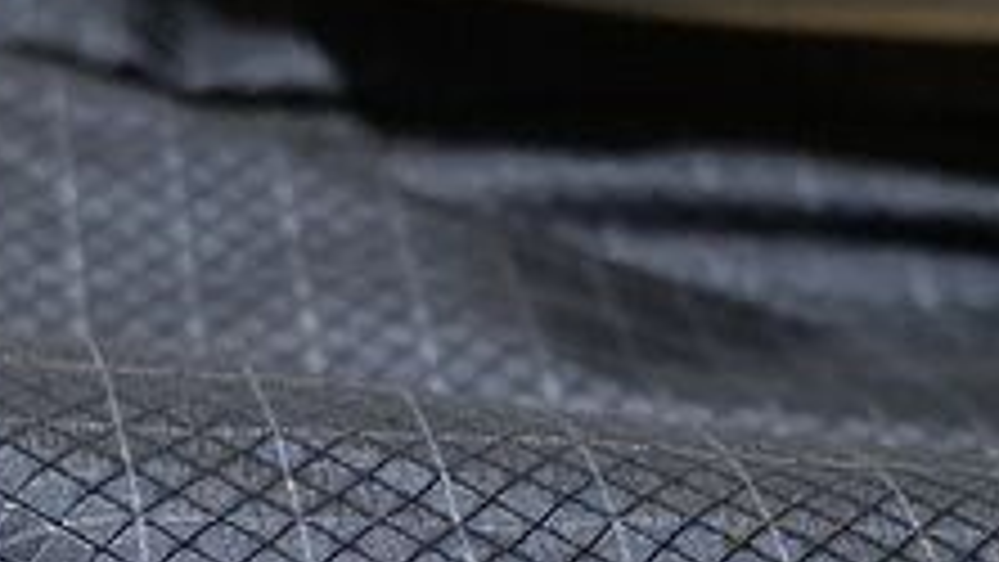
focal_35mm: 158
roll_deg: -5.2
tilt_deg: -29.7
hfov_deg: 13.6
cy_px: 803
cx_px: 648
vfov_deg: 7.6
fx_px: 4186
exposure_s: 1/121
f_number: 1.8
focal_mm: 3.99
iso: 64
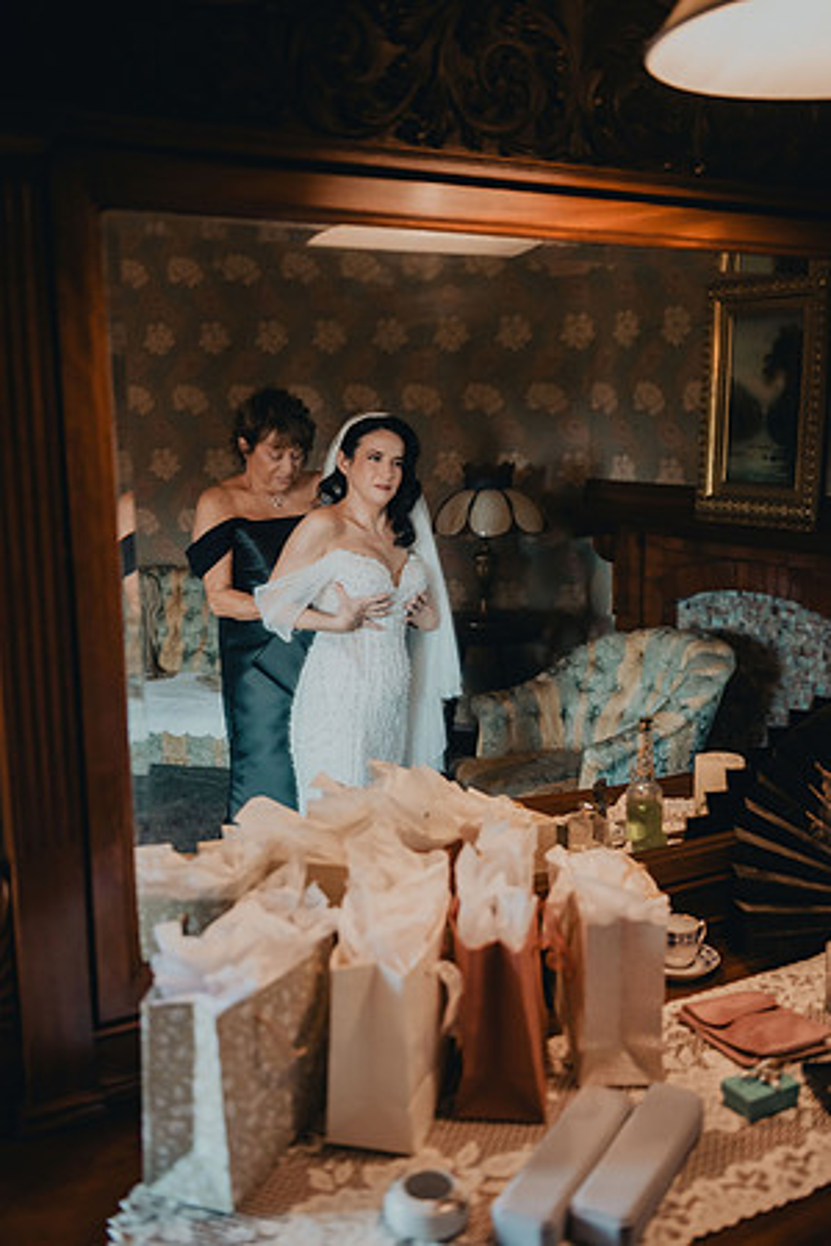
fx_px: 1177
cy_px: 623
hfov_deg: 38.9
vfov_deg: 55.8
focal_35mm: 34
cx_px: 416
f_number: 2.8
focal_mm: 34
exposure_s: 1/250
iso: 2000
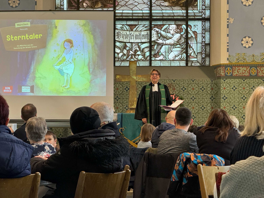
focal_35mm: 120
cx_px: 132
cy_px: 99
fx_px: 915
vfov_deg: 12.3
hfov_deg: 16.4
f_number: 2.8
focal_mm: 15.66
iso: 400
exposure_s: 1/50
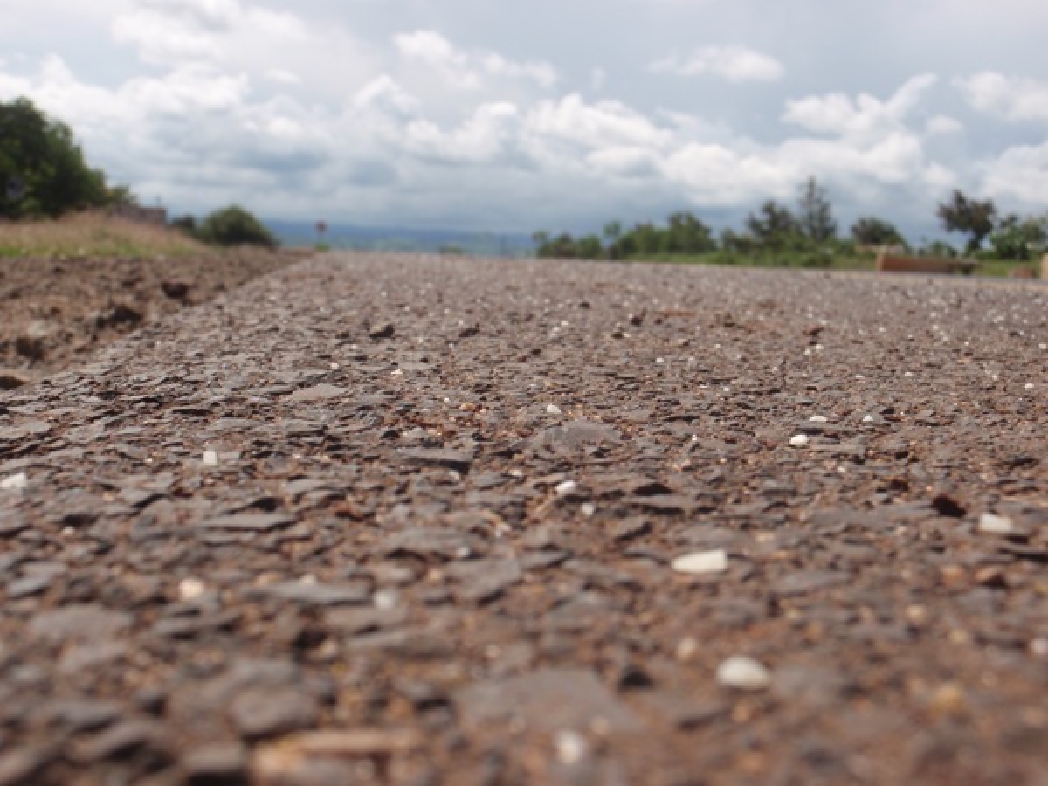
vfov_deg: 30.3
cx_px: 524
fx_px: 1453
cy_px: 393
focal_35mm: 48
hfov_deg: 39.7
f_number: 10
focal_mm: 8.69
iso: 64
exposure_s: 1/100
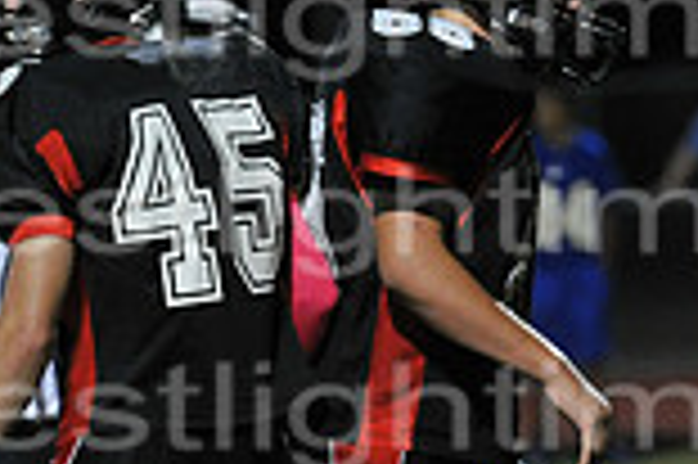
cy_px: 320
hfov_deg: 3.2
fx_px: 12686
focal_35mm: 655
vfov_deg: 2.1
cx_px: 473
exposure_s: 1/500
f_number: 3.2
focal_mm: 175
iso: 4000
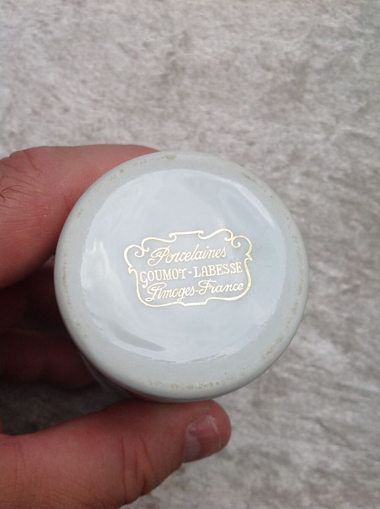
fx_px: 514
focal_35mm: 35
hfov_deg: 40.6
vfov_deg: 52.7
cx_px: 190
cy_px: 254
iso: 50
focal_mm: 4.28
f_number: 2.4
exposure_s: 1/222
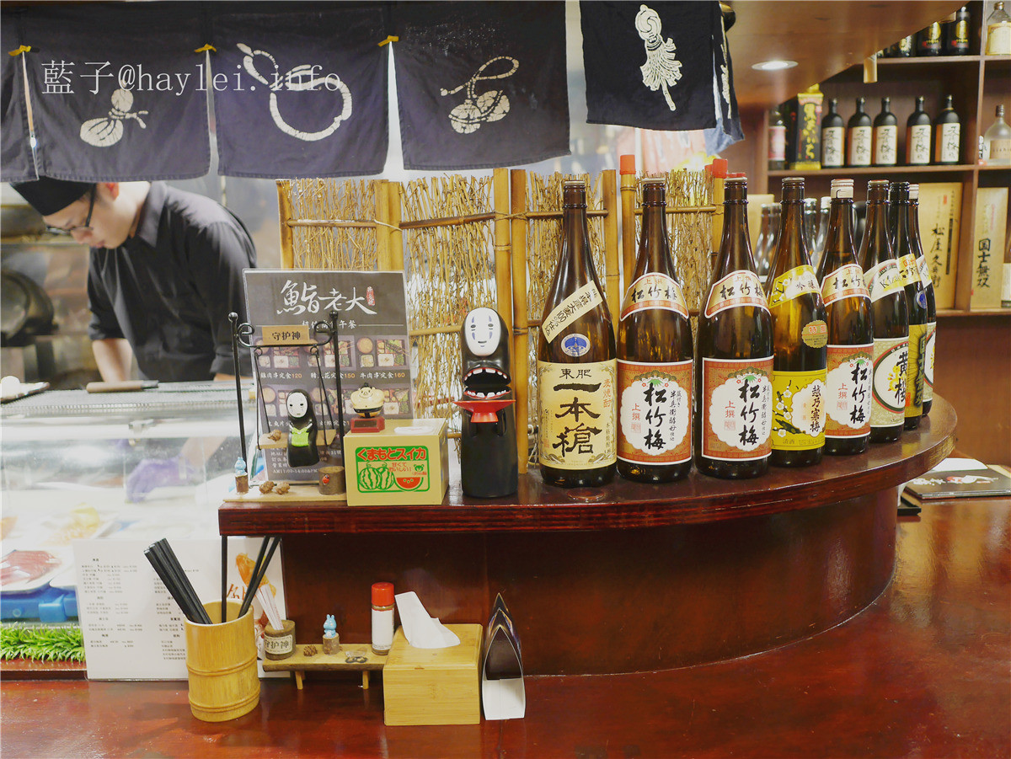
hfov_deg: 59.9
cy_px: 380
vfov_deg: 46.8
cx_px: 506
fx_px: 877
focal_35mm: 30
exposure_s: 1/60
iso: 640
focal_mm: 15
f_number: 1.7
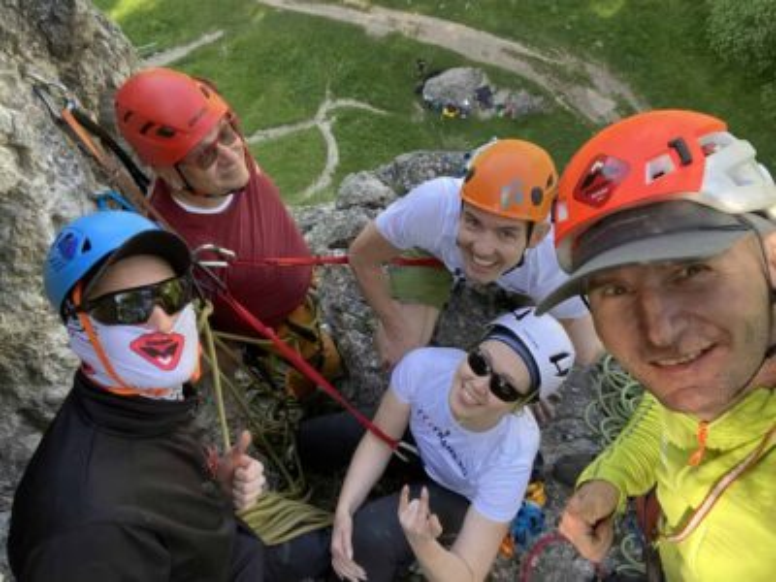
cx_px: 388
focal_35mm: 30
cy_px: 291
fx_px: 673
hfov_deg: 60.0
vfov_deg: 46.8
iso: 50
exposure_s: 1/122
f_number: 2.2
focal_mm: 2.71
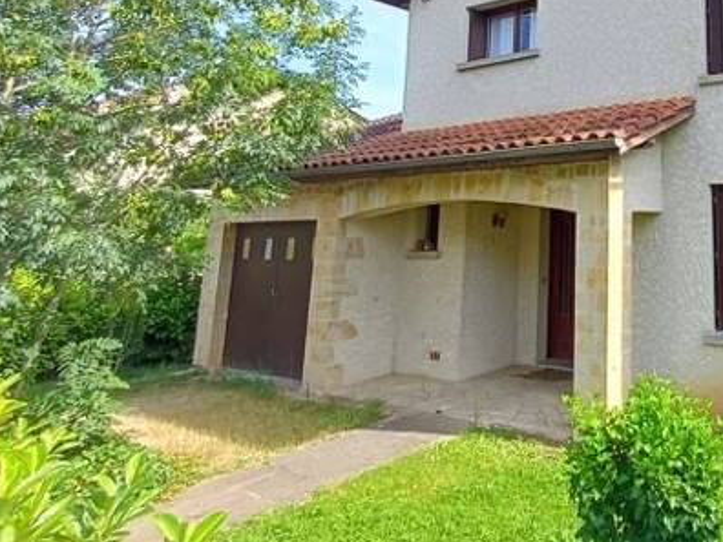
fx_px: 647
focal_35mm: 31
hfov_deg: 49.3
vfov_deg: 43.3
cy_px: 106
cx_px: 699
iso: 40
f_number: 2.2
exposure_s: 1/262
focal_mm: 1.64
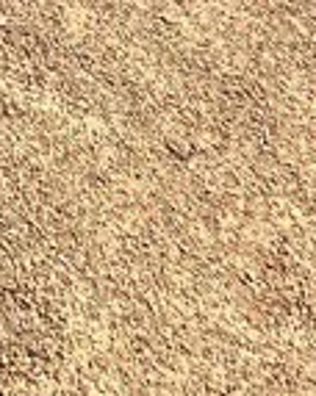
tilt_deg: -14.6
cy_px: -753
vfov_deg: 11.9
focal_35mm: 91
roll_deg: +1.3
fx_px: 1066
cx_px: -75
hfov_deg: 16.1
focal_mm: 1.57
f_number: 1.8
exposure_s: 1/1220
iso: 32
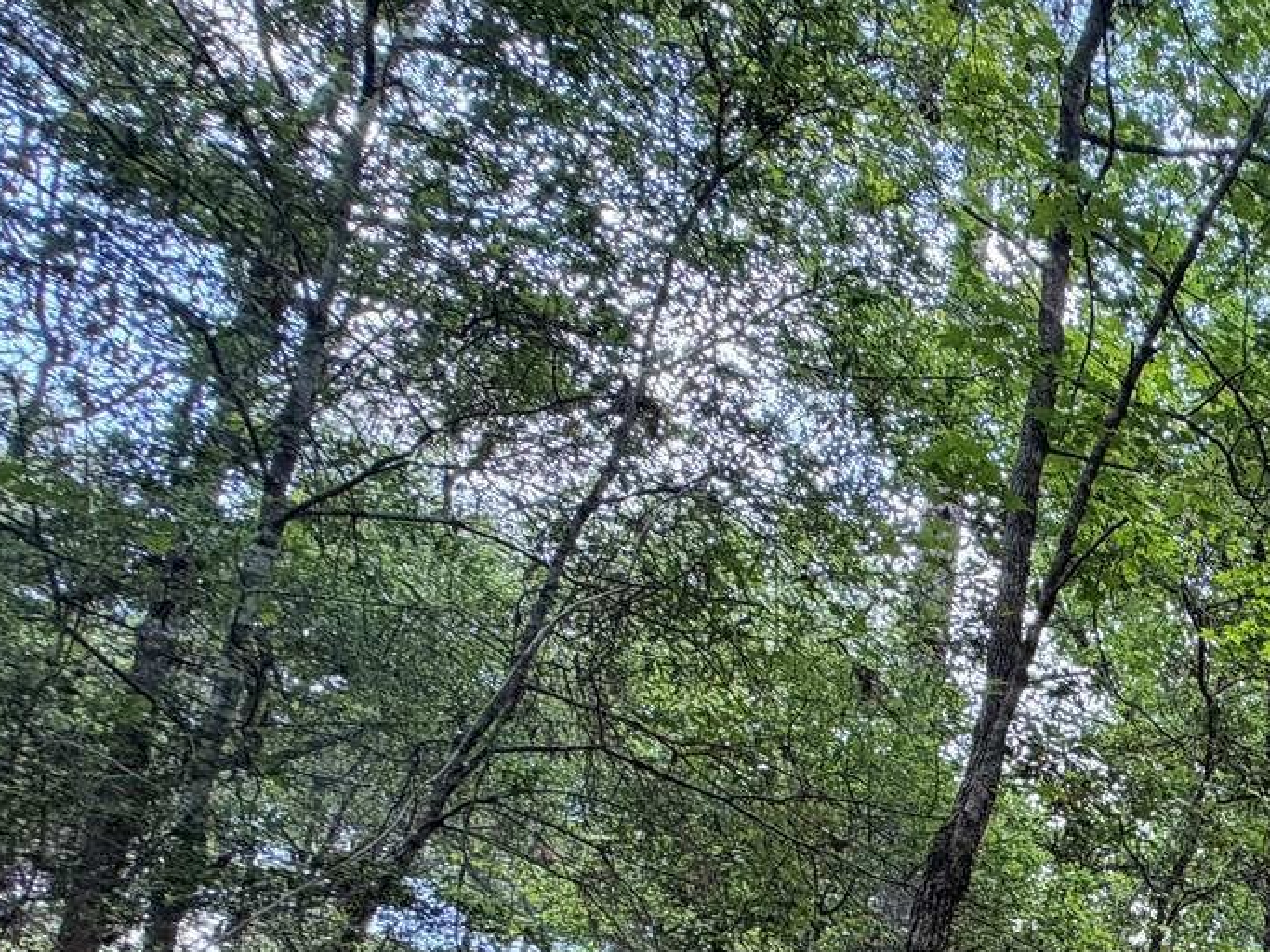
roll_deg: +2.1
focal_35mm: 42
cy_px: 1210
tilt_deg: +11.6
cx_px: 1809
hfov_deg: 30.3
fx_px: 1541
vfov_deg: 28.6
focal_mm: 2.22
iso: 125
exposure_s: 1/121
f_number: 2.2
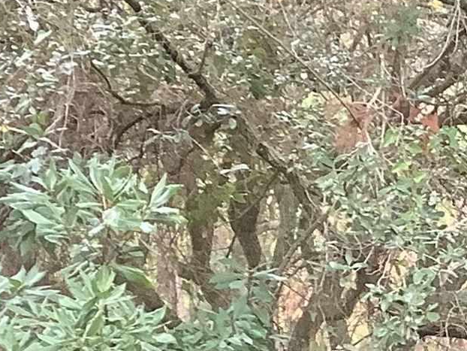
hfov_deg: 12.7
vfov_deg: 9.4
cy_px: 543
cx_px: 506
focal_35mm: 153
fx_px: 2065
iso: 125
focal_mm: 3.3
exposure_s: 1/60
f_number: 2.4
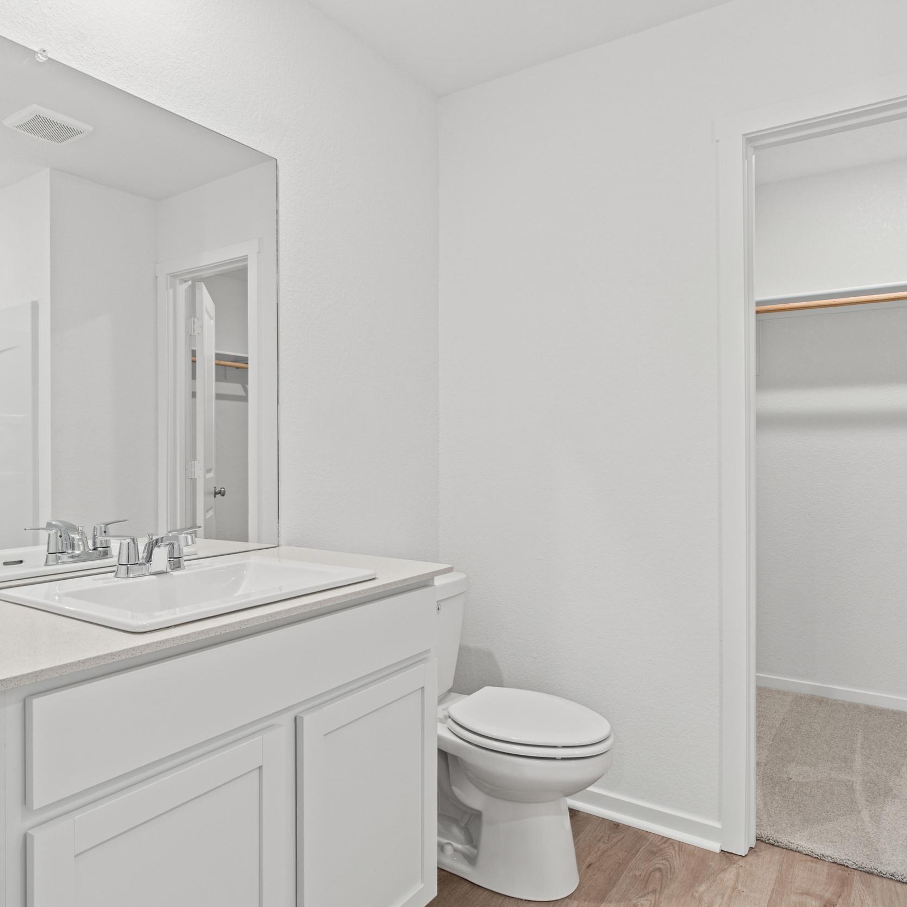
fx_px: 682
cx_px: 480
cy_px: 454
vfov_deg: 67.3
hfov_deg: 67.2
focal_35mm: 23
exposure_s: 1/3
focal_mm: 12
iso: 250
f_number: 9
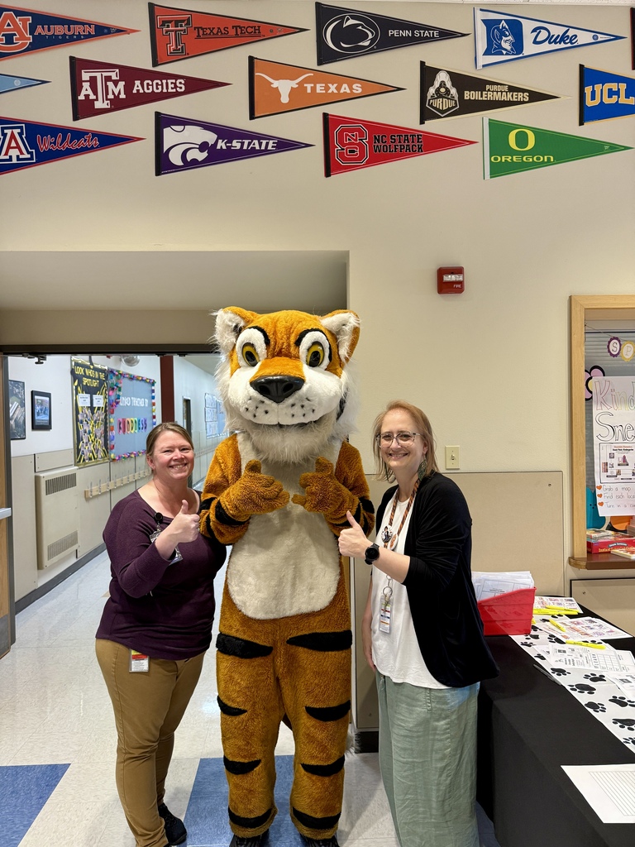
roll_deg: +1.7
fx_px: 587
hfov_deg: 56.8
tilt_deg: -0.8
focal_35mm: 24
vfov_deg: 71.6
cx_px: 318
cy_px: 424
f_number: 1.78
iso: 250
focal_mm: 6.76
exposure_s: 1/60
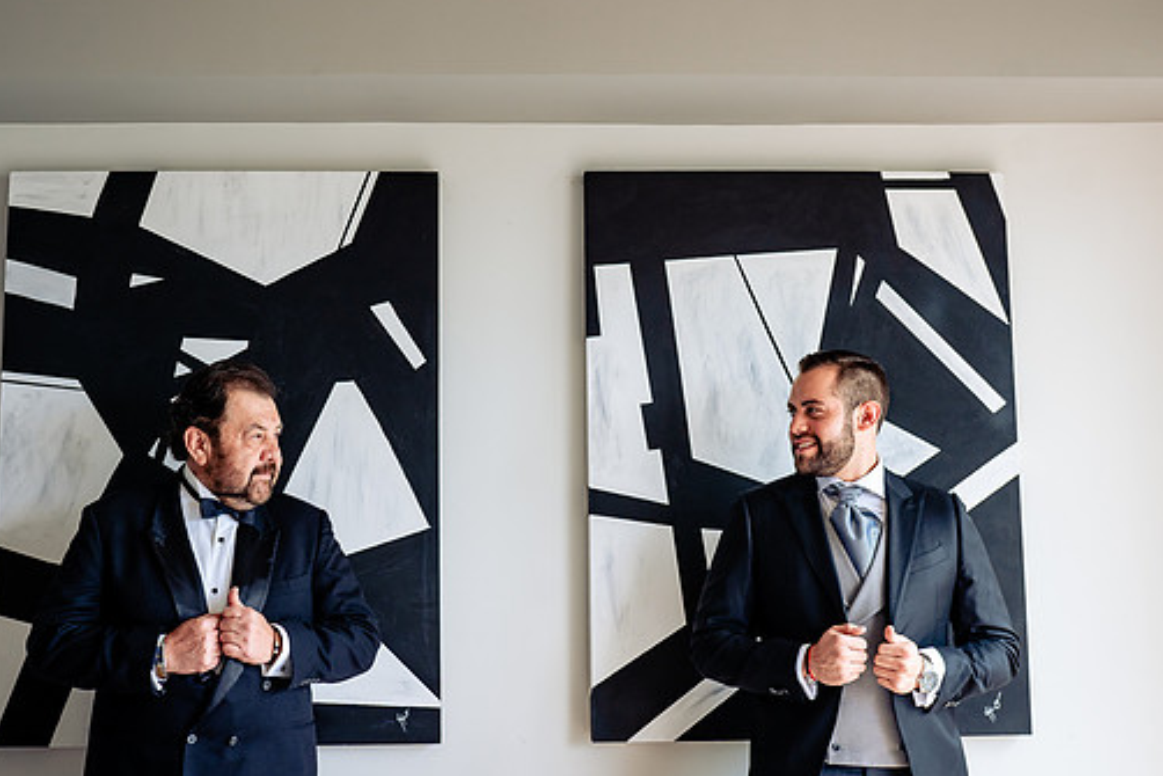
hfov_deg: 42.7
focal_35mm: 46
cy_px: 308
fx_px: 1486
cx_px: 508
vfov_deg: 29.2
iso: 500
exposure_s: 1/250
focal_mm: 35
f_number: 4
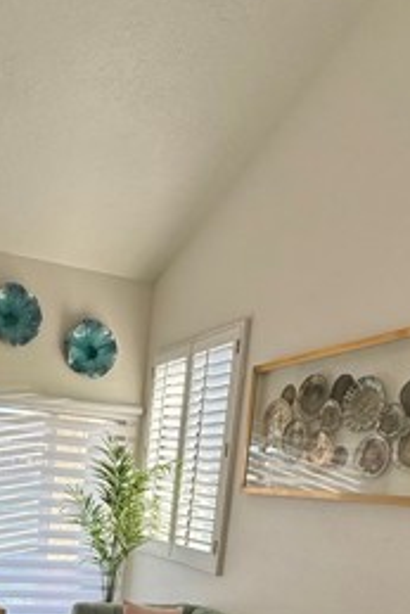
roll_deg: -4.6
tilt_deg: -7.7
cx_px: 57
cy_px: 571
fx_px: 614
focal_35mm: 36
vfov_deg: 46.9
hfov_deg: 35.2
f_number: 2.2
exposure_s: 1/120
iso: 125
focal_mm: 2.22
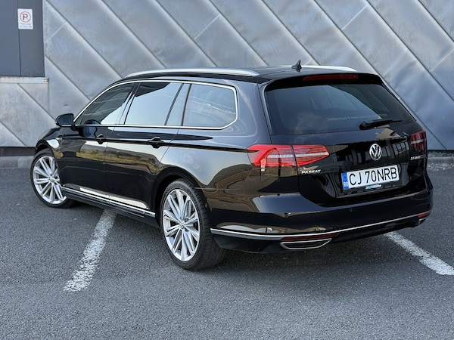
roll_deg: -1.1
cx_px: 227
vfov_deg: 30.3
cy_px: 170
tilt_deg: -8.4
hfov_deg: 39.7
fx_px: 630
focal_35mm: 48
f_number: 1.78
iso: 64
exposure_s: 1/615
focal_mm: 6.76
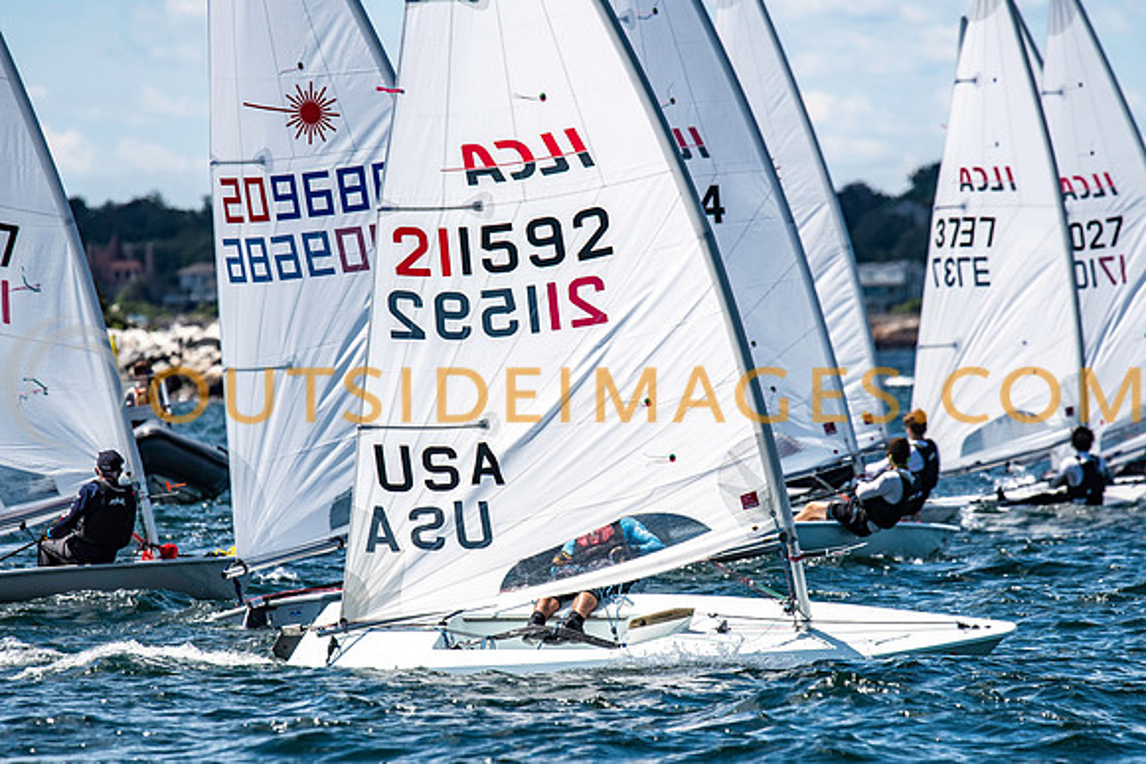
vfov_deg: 3.1
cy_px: 382
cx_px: 573
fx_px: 14328
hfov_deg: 4.6
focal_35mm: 450
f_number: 5.6
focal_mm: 300
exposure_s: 1/4000
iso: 400
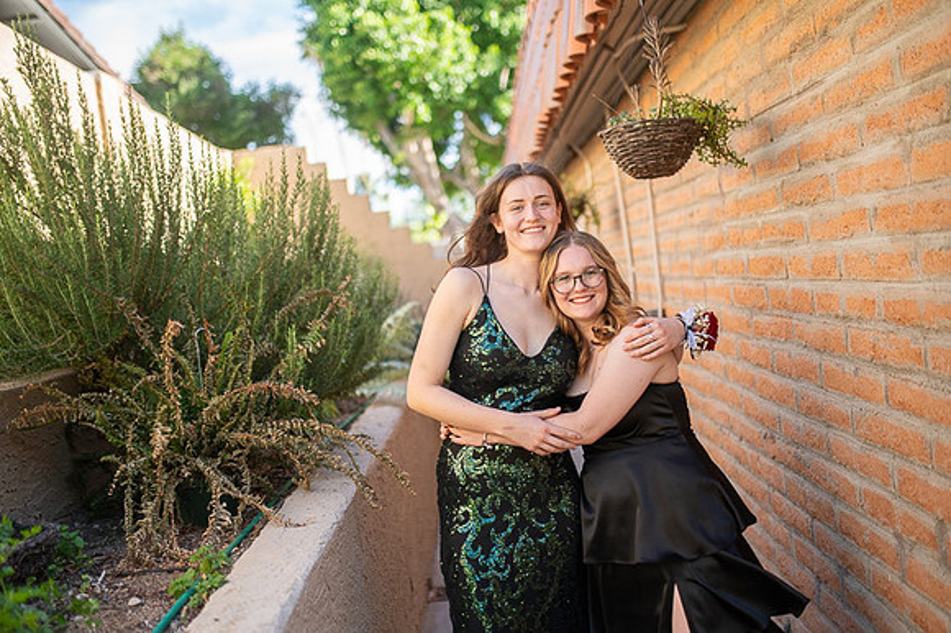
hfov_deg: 54.5
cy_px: 316
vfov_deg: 37.8
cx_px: 476
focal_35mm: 35
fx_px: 924
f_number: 1.4
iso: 400
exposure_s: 1/5000
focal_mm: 35
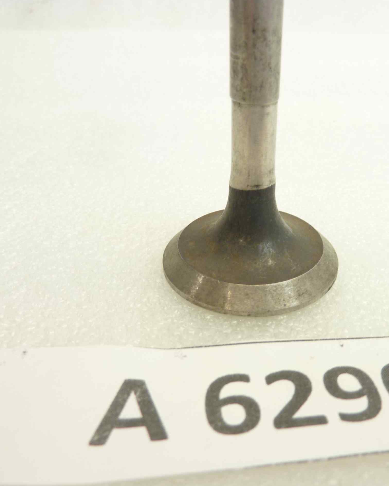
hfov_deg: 44.1
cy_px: 245
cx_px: 251
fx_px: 475
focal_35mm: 33
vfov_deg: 54.2
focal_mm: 4.1
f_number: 3.3
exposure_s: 1/20
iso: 80
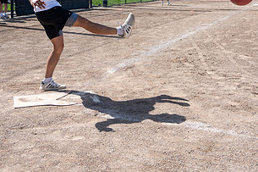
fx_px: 365
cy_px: -1
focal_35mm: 51
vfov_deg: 25.2
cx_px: 137
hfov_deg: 38.9
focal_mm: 24
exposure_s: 1/2000
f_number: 4
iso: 100
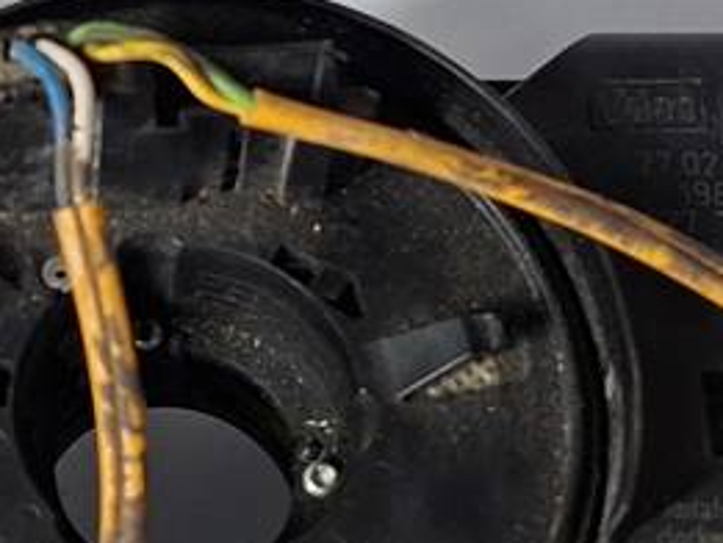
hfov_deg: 15.4
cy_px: 197
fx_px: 2654
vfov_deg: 11.7
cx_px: 125
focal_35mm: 127
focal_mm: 5.54
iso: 160
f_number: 1.8
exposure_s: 1/120
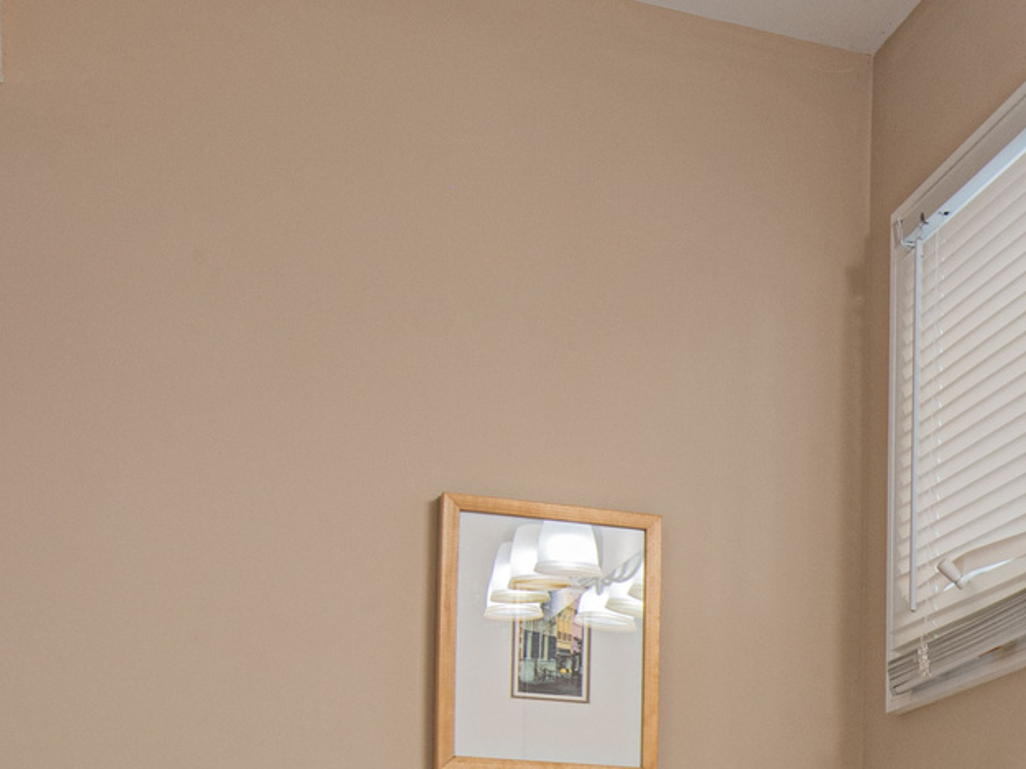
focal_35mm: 69
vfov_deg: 19.9
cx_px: 1215
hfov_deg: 25.4
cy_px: 948
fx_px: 2045
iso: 125
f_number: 9
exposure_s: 1/2.5
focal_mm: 14
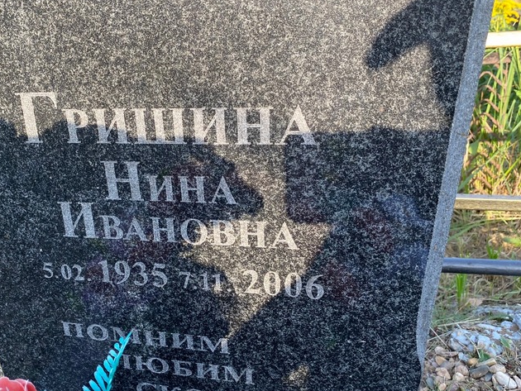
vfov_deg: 43.0
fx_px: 497
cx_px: 208
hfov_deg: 54.9
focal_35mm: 33
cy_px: 201
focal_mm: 4.25
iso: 32
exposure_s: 1/155
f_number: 1.8
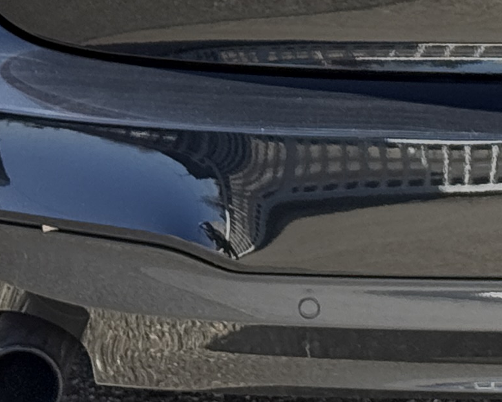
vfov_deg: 6.2
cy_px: -373
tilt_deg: -9.9
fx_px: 3611
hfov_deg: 7.9
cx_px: 627
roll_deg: +1.5
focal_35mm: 243
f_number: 1.78
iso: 100
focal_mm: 6.76
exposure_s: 1/1608
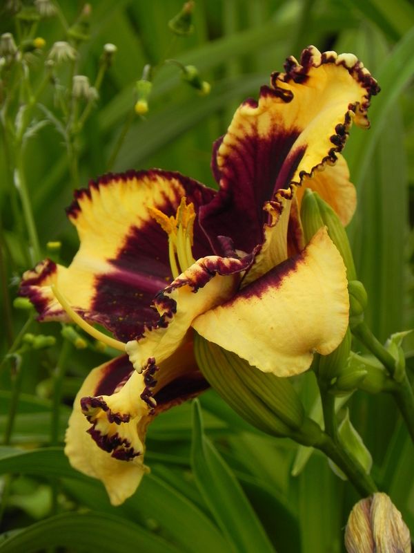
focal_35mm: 291
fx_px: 4640
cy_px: 276
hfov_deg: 5.1
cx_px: 207
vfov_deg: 6.8
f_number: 5
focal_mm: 51.8
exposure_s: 1/500
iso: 160
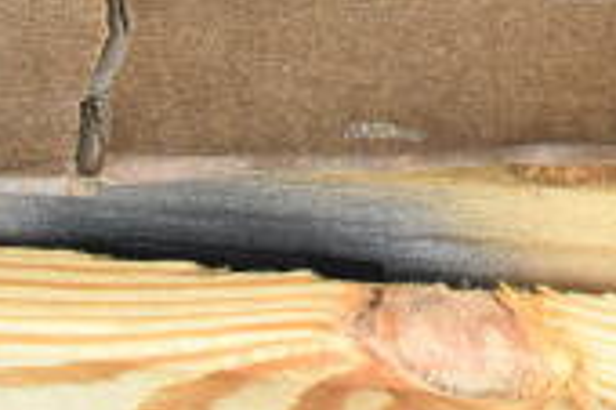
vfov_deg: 13.0
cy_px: -285
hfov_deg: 18.4
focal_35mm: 97
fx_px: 1658
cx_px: 953
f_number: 8
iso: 1600
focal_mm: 18
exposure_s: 1/250
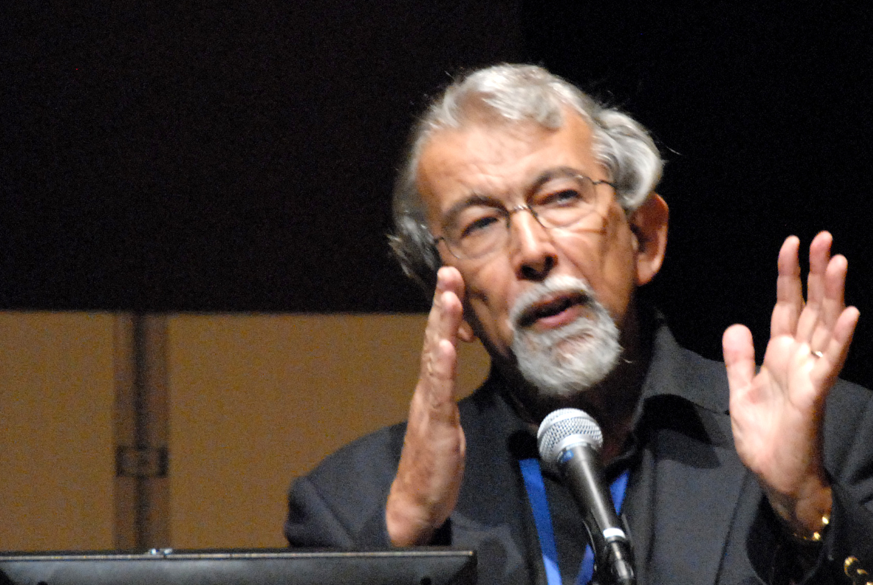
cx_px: 610
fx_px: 10416
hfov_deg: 4.8
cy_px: 360
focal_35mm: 429
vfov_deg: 3.2
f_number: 8
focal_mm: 200
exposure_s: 1/40
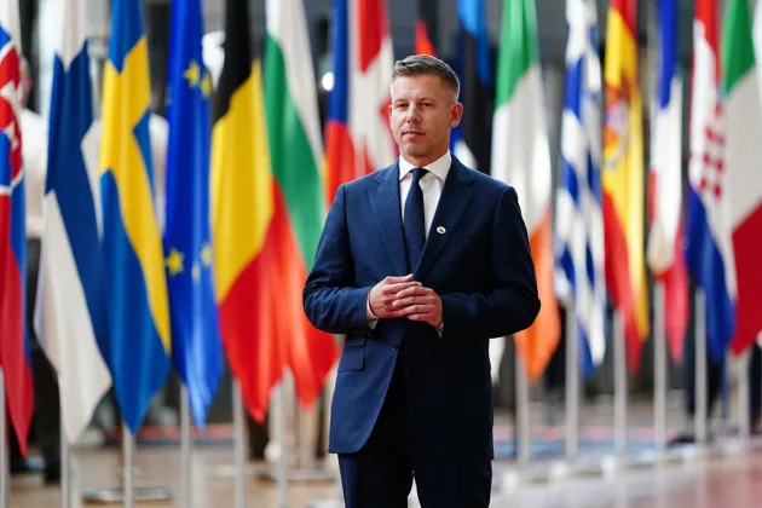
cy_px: 254
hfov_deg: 6.9
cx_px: 381
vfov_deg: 4.6
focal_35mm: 300
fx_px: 6350
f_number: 3.2
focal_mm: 300
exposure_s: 1/500
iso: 2500
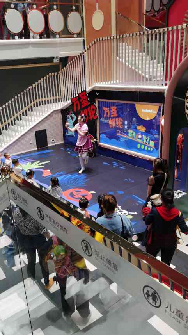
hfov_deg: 36.4
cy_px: 172
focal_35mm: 32
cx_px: 67
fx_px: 284
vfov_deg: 61.0
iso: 125
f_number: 1.8
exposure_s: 1/50
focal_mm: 5.58
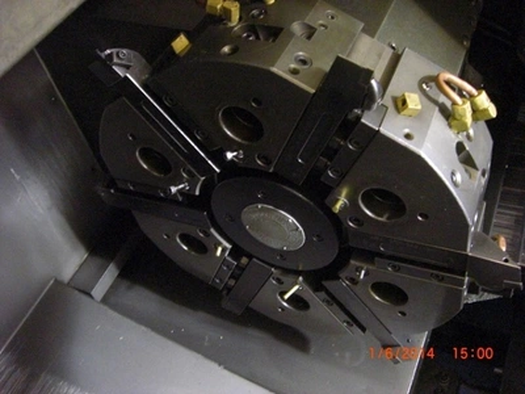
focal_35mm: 38
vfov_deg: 37.7
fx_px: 576
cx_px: 262
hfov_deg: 49.0
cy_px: 197
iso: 800
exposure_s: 1/8
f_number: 2.7
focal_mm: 6.2
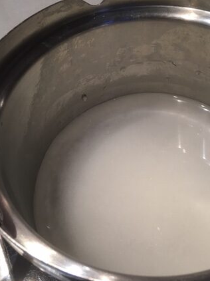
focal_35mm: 44
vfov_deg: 42.8
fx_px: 356
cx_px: 125
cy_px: 117
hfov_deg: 32.8
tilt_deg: -55.0
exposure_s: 1/33
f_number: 2.2
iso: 100
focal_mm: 4.15
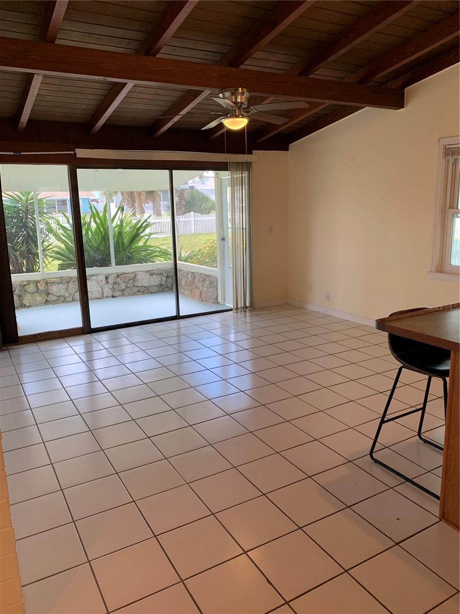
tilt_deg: -12.2
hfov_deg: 53.1
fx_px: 461
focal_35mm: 26
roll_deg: +2.0
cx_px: 230
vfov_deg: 67.3
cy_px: 307
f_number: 1.8
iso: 50
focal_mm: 4.25
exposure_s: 1/60
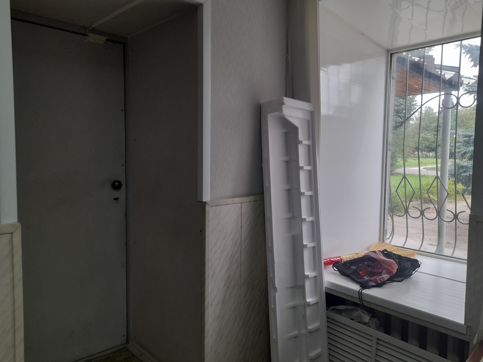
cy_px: 181
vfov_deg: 54.9
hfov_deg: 69.4
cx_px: 242
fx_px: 349
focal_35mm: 25
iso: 80
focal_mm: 4.6
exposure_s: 1/50
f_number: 2
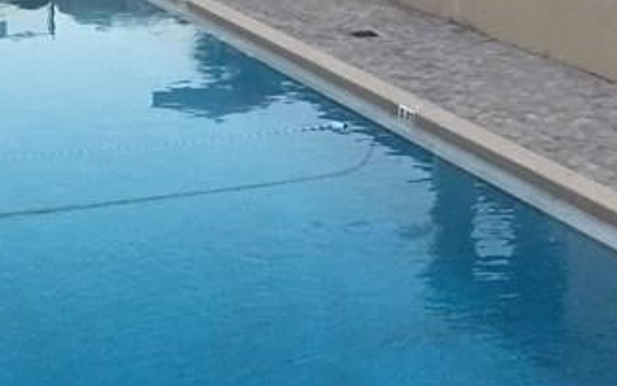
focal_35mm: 98
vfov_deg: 13.3
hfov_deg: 20.8
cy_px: 134
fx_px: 1649
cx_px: 86
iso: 50
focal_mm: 4.15
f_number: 2.2
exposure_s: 1/30
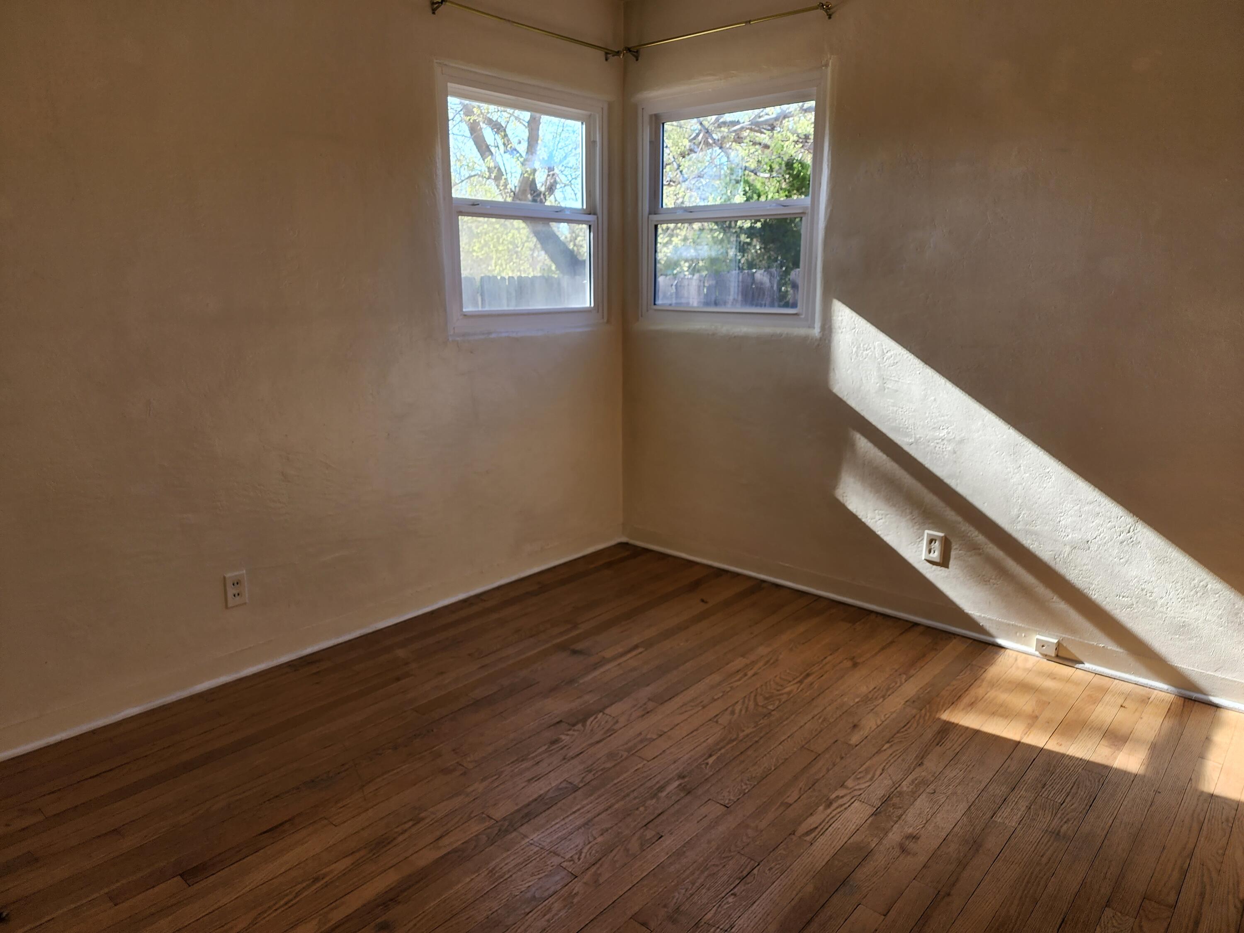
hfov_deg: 73.9
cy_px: 466
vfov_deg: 58.9
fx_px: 827
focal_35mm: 23
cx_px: 622
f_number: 1.8
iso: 64
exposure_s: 1/180
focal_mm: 6.4
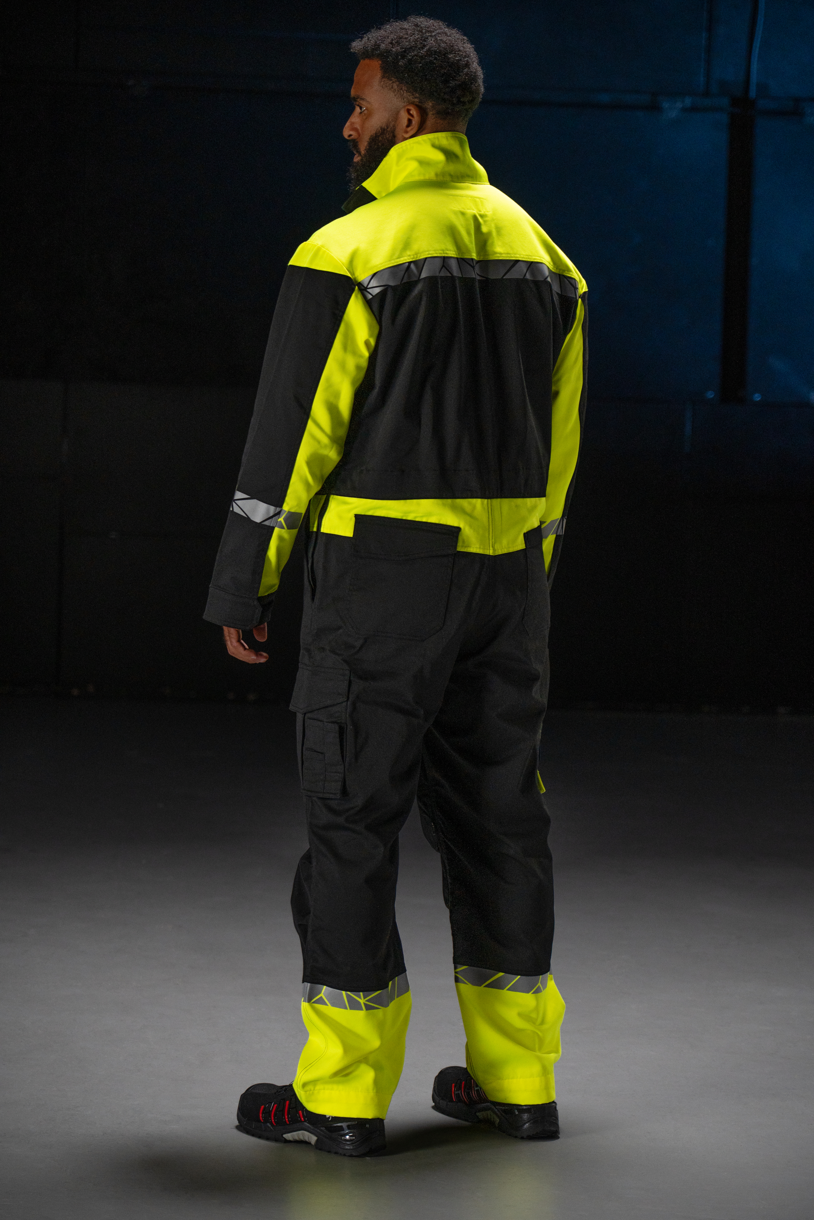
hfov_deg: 13.0
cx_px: 407
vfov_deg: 19.5
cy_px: 610
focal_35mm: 105
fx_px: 3561
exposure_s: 1/100
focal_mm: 105
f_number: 4
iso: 800
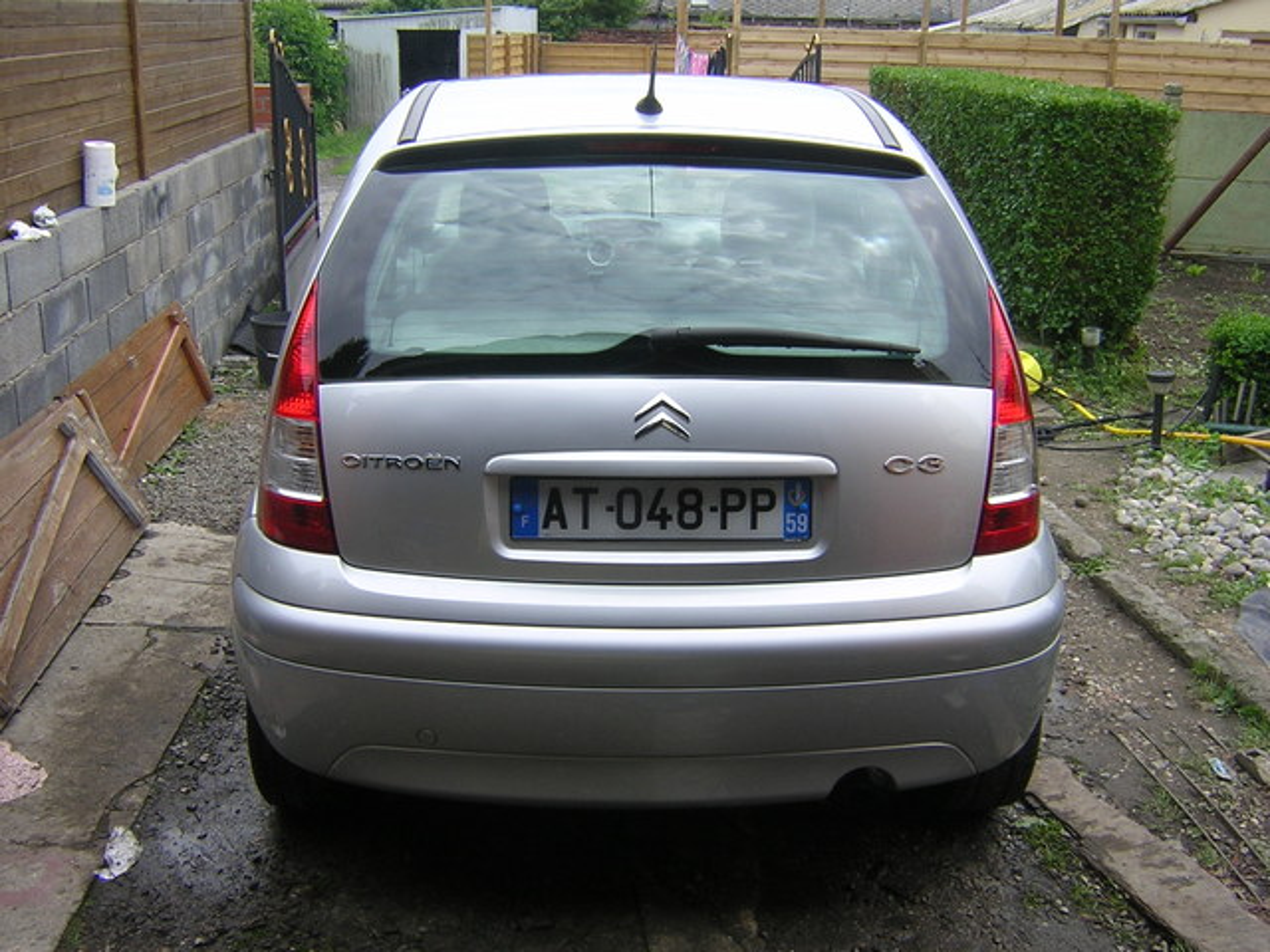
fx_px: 1321
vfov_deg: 39.7
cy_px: 476
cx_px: 635
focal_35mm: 36
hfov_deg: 51.4
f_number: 5.2
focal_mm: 4.7
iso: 100
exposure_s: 1/173
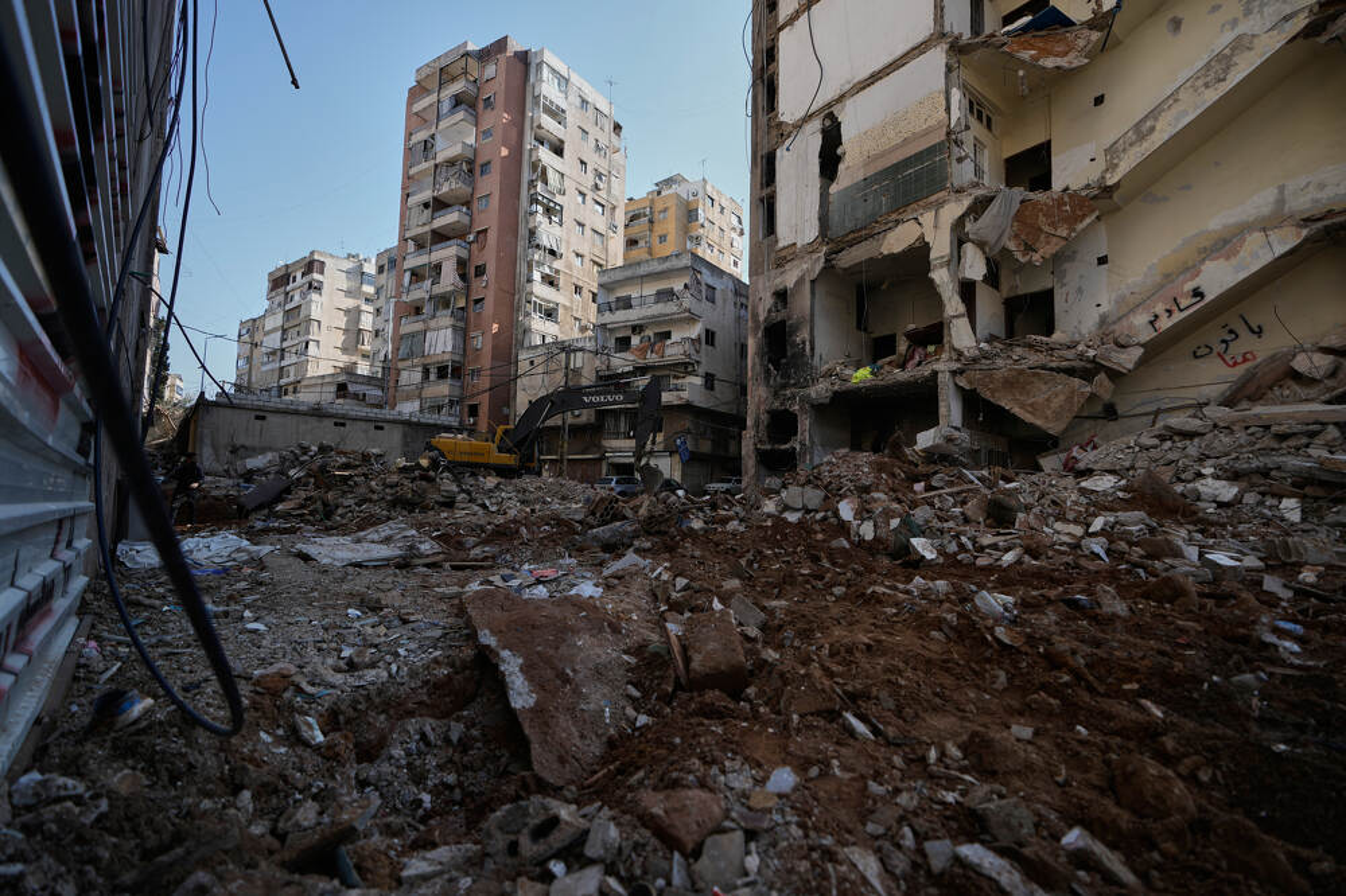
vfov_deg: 73.7
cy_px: 448
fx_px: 598
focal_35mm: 16
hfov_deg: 96.8
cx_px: 673
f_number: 2.8
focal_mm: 16
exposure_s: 1/1000
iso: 125
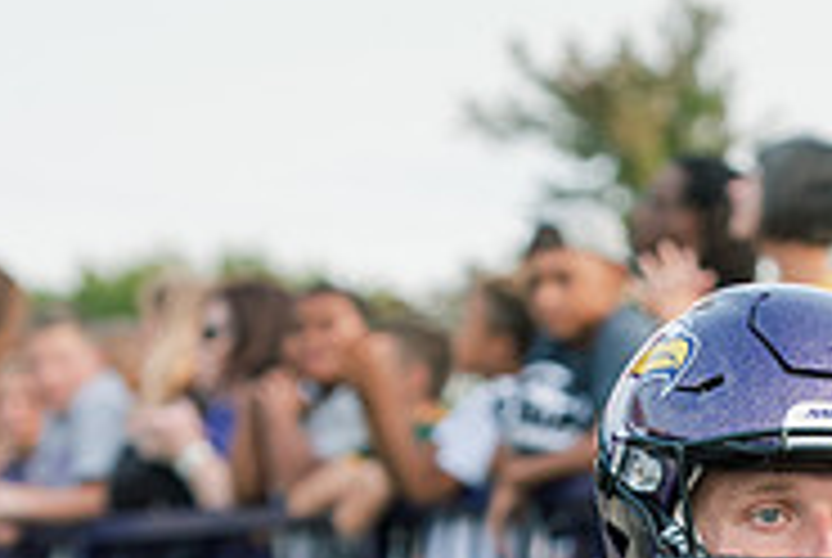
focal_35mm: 307
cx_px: 738
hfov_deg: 6.7
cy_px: 812
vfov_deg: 4.5
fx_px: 7106
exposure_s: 1/400
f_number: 4.5
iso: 800
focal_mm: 98
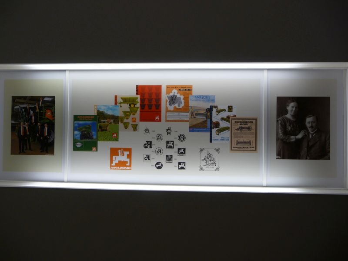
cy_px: 130
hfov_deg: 63.4
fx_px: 281
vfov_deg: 49.7
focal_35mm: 28
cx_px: 174
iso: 100
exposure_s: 1/40
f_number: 3.3
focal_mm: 4.7
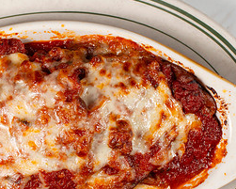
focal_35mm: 155
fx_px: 1083
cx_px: 28
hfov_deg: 12.4
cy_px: 103
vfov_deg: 10.0
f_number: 13
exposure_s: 1/250
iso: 200
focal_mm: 50
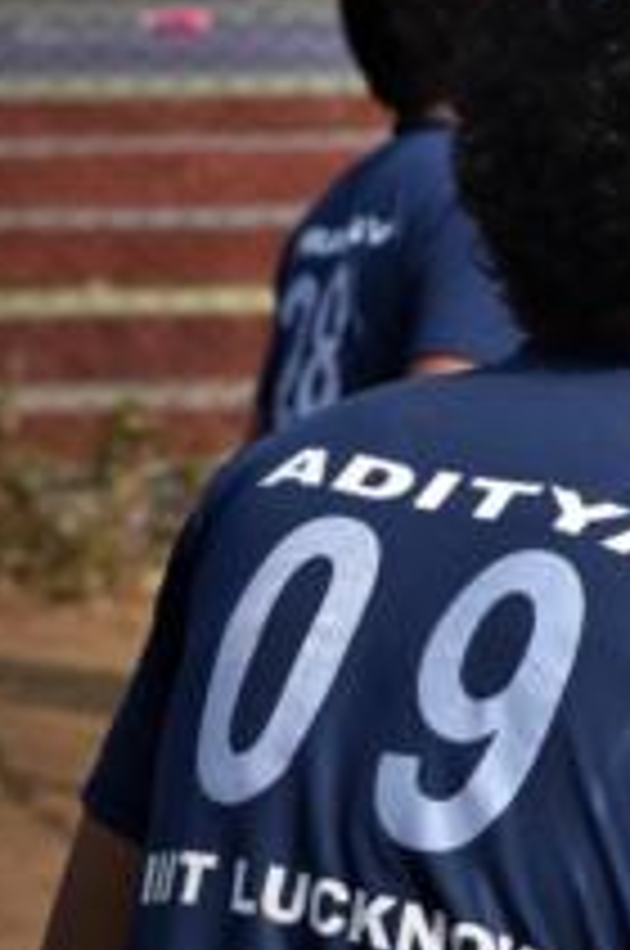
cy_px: 414
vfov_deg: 7.1
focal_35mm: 292
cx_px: 574
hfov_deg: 4.7
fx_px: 7690
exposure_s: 1/500
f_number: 7.1
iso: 200
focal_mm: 82
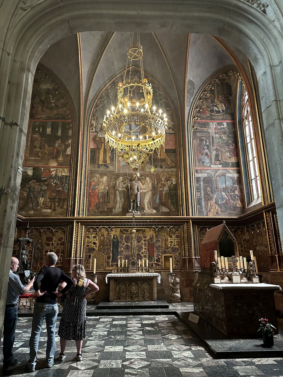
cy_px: 188
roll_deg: -0.1
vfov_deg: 71.6
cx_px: 142
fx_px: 262
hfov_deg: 56.8
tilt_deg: +15.9
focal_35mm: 24
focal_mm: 6.86
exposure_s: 1/60
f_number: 1.78
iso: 800
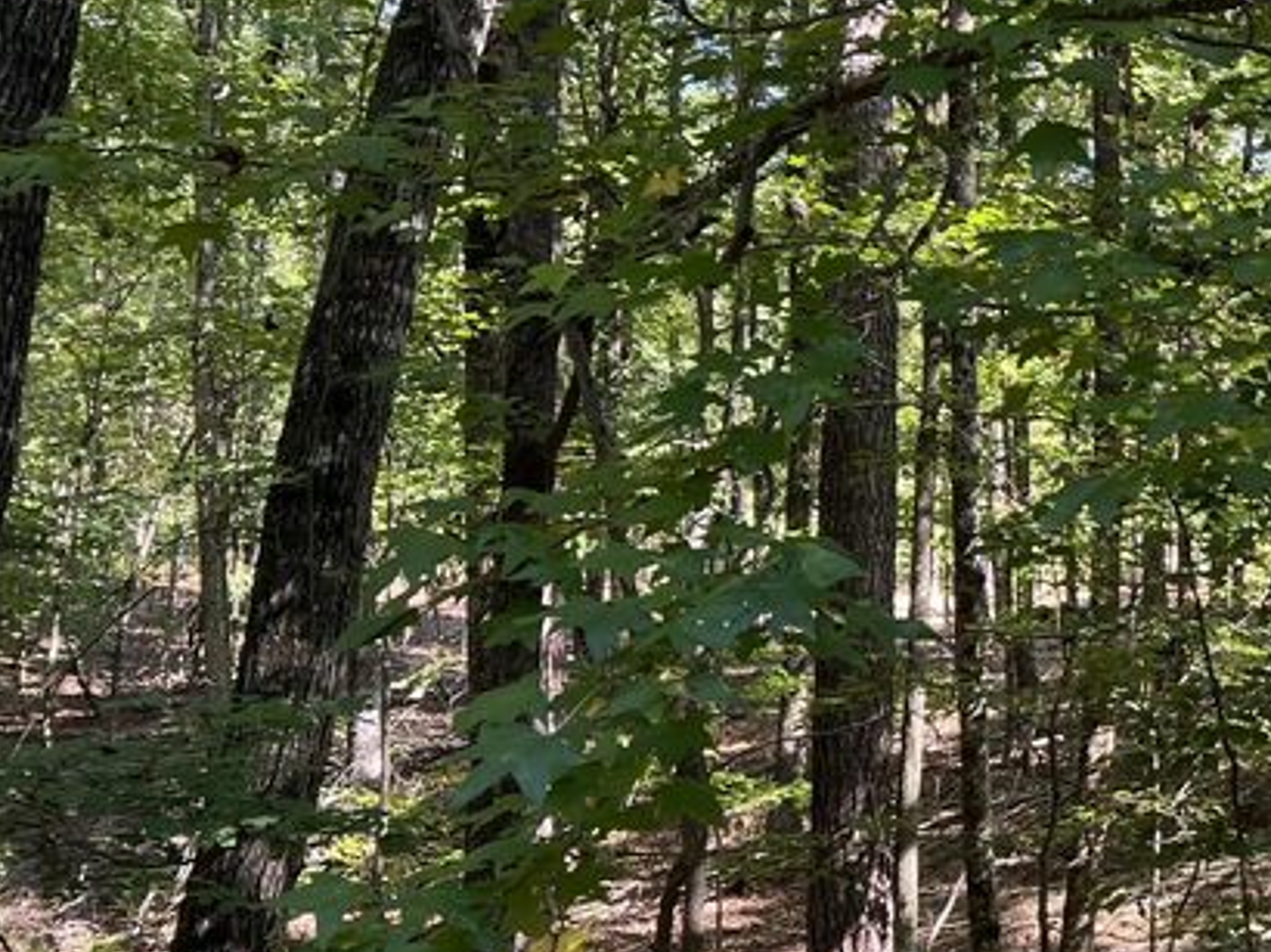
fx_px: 2385
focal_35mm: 65
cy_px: 499
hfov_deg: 26.5
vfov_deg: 22.6
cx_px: 1528
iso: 50
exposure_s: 1/121
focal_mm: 5.7
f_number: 1.5
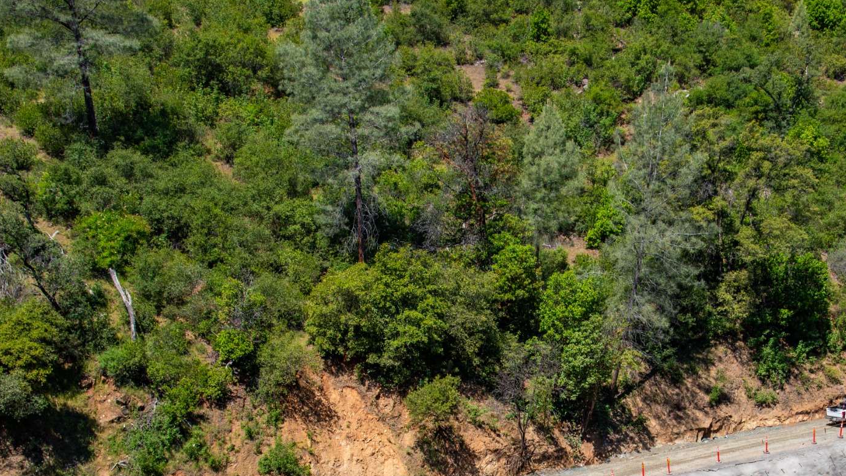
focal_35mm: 62
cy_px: 491
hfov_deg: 33.6
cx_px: 534
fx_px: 1391
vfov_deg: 18.8
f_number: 5.6
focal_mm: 32
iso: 100
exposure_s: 1/400
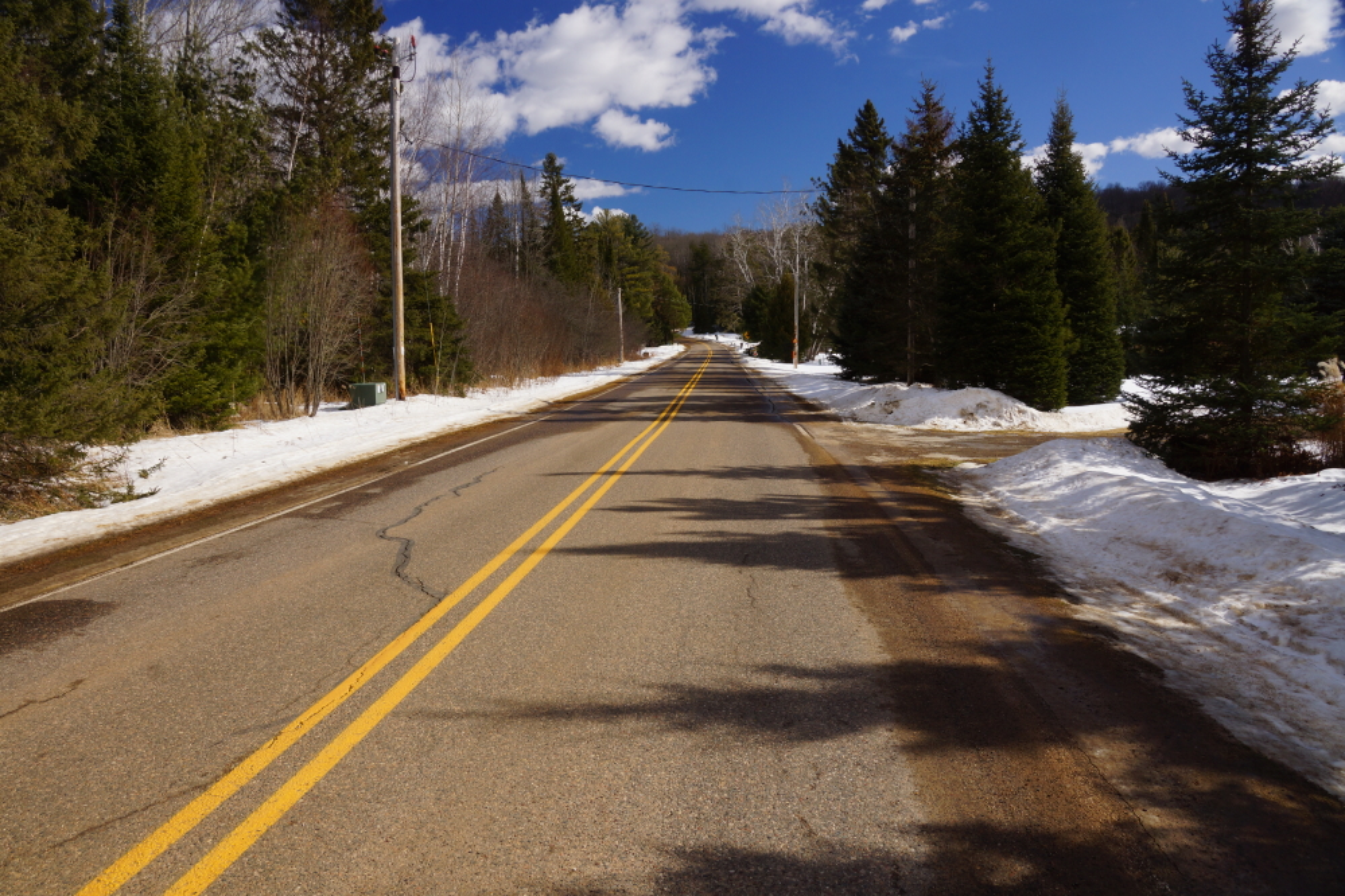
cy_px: 448
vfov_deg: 47.9
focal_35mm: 27
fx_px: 1009
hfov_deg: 67.4
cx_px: 672
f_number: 10
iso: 100
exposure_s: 1/100
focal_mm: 18
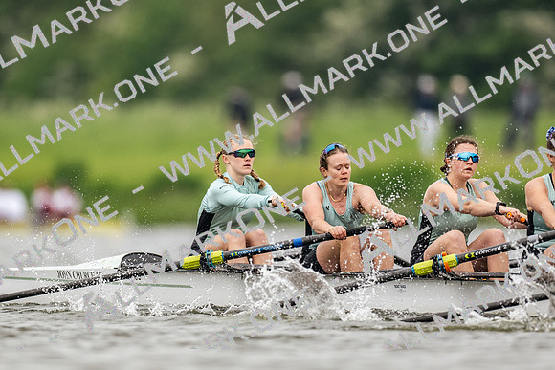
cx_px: 278
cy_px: 185
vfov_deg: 1.5
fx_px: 13885
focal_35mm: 900
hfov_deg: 2.3
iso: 720
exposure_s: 1/2000
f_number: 4
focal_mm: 600
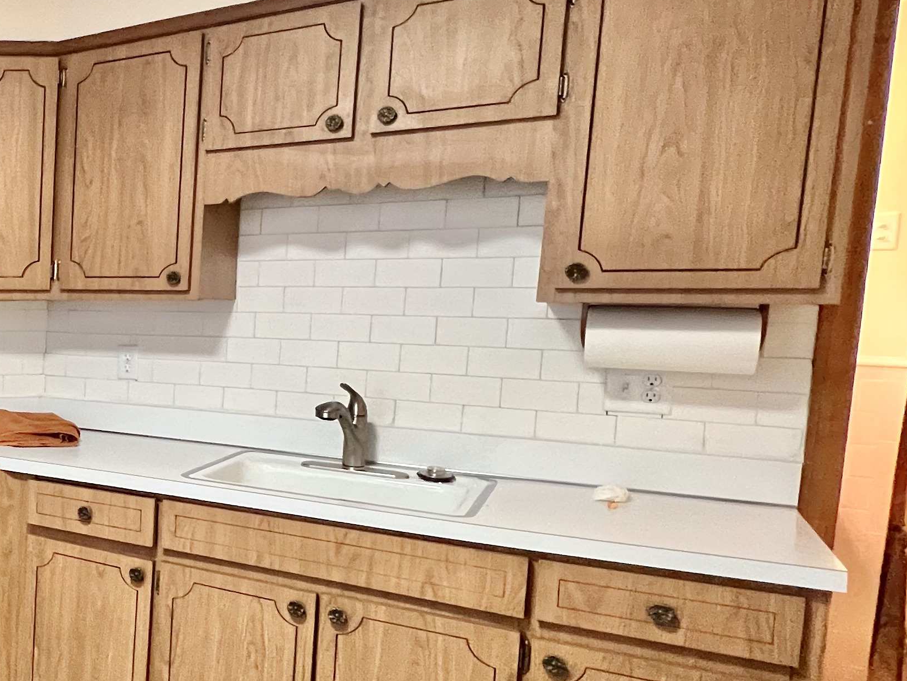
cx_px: -158
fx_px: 839
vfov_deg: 44.1
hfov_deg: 41.1
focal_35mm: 32
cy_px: 377
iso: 400
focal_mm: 1.57
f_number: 1.8
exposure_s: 1/60
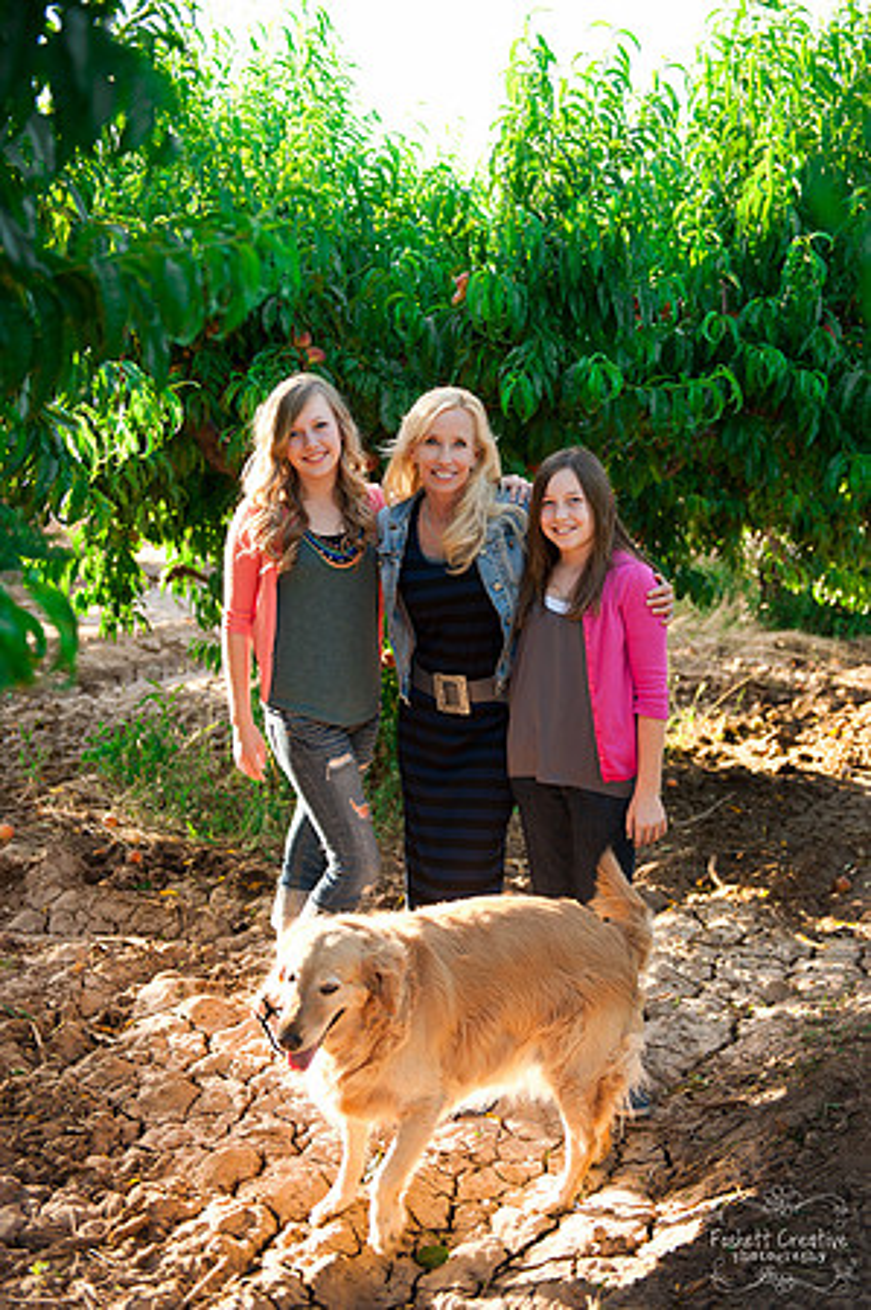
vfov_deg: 46.4
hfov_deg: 31.8
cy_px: 655
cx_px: 436
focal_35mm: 42
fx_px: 1528
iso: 200
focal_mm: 42
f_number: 3.2
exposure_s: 1/250
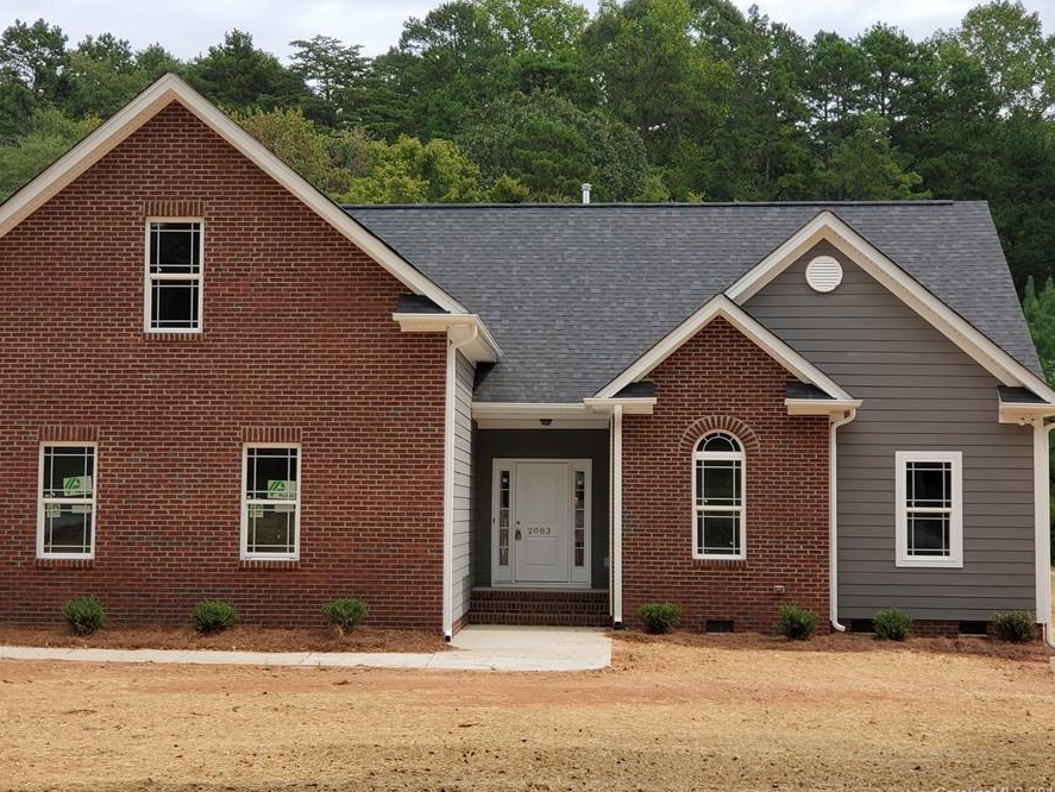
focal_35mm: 60
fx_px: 1829
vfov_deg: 24.4
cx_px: 463
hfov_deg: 32.1
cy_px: 348
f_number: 2.4
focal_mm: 6
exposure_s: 1/397
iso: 50
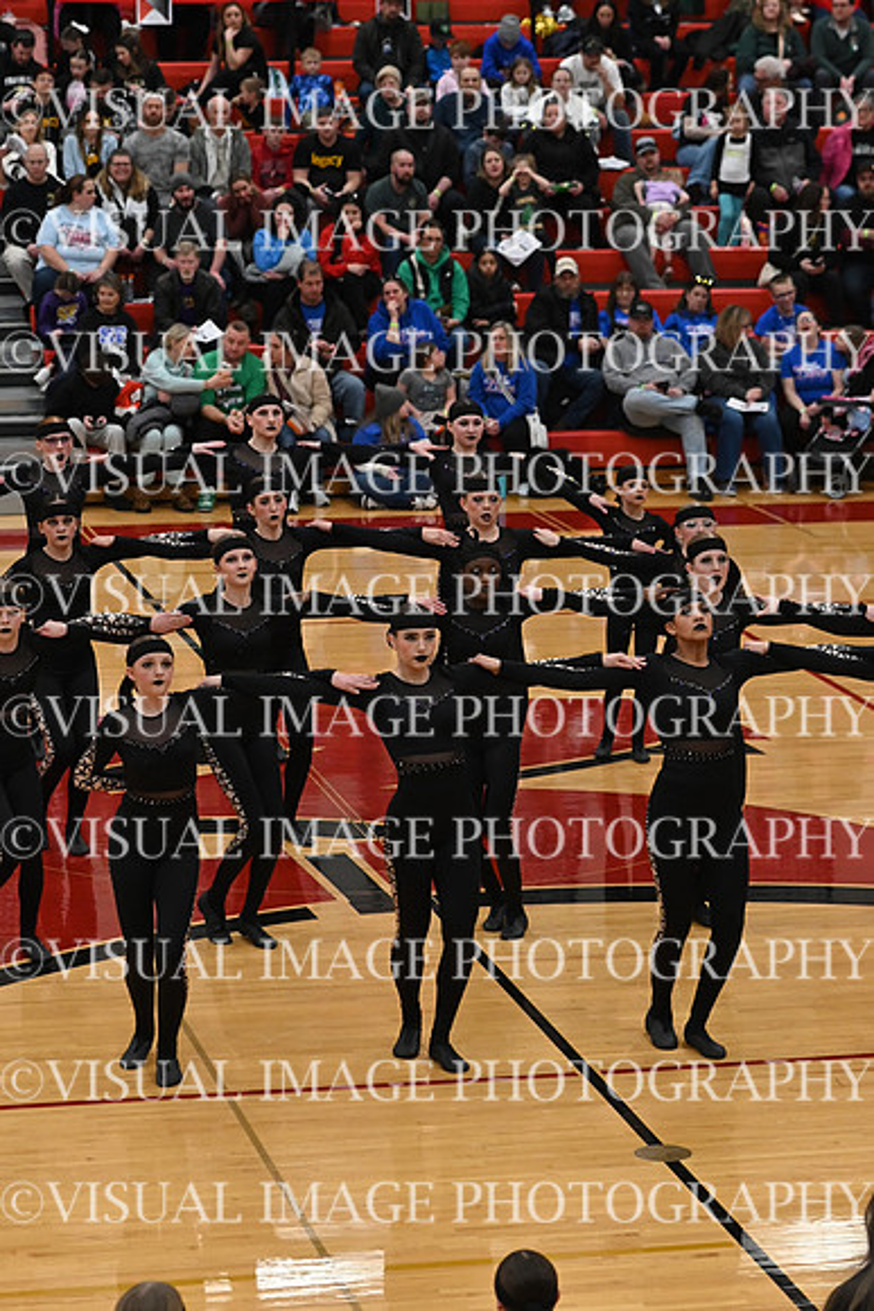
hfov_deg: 13.0
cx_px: 437
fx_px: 3821
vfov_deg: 19.5
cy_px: 656
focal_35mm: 105
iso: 3200
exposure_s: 1/400
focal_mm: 70
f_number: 4
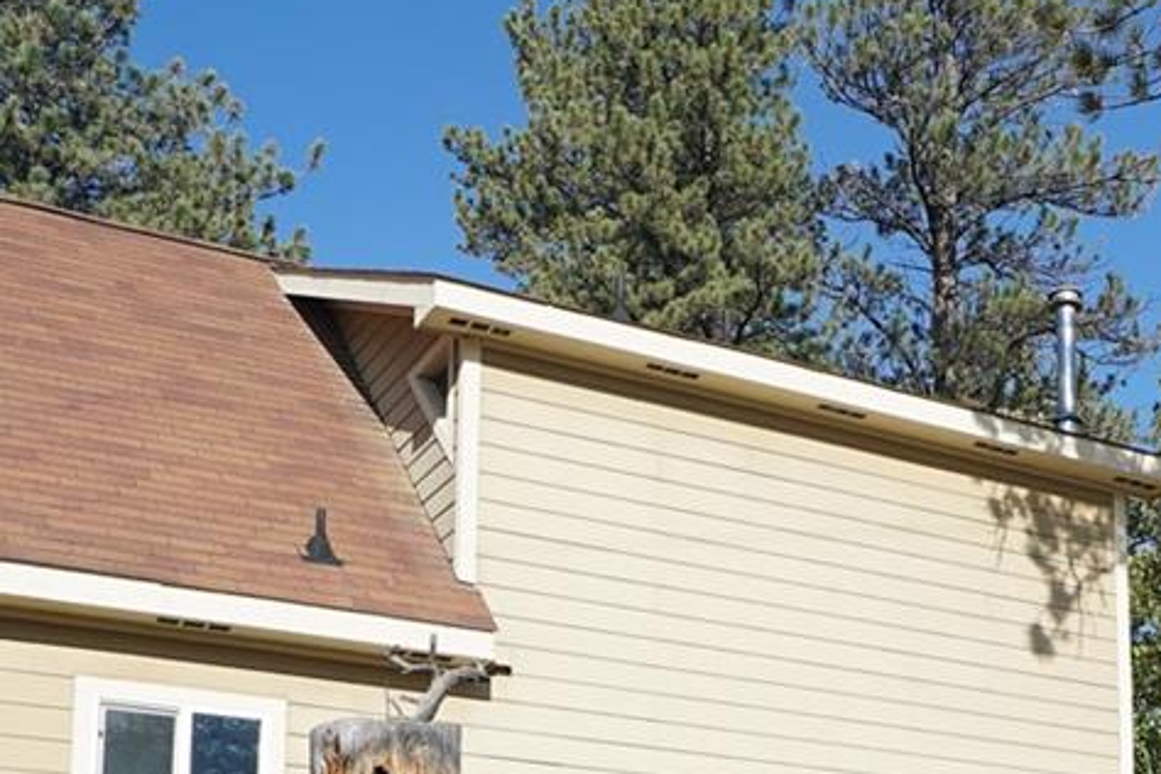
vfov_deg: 22.8
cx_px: 764
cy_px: 963
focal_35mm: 54
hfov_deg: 36.5
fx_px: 1741
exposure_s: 1/200
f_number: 7.1
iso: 100
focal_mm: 16
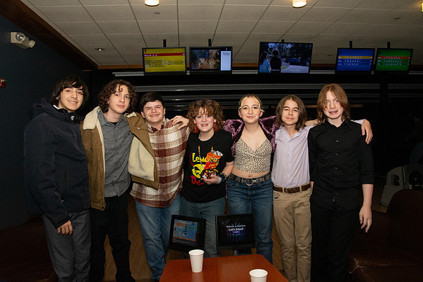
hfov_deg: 67.4
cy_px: 141
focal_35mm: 27
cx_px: 212
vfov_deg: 48.0
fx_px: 317
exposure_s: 1/250
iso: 4000
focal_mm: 18
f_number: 14
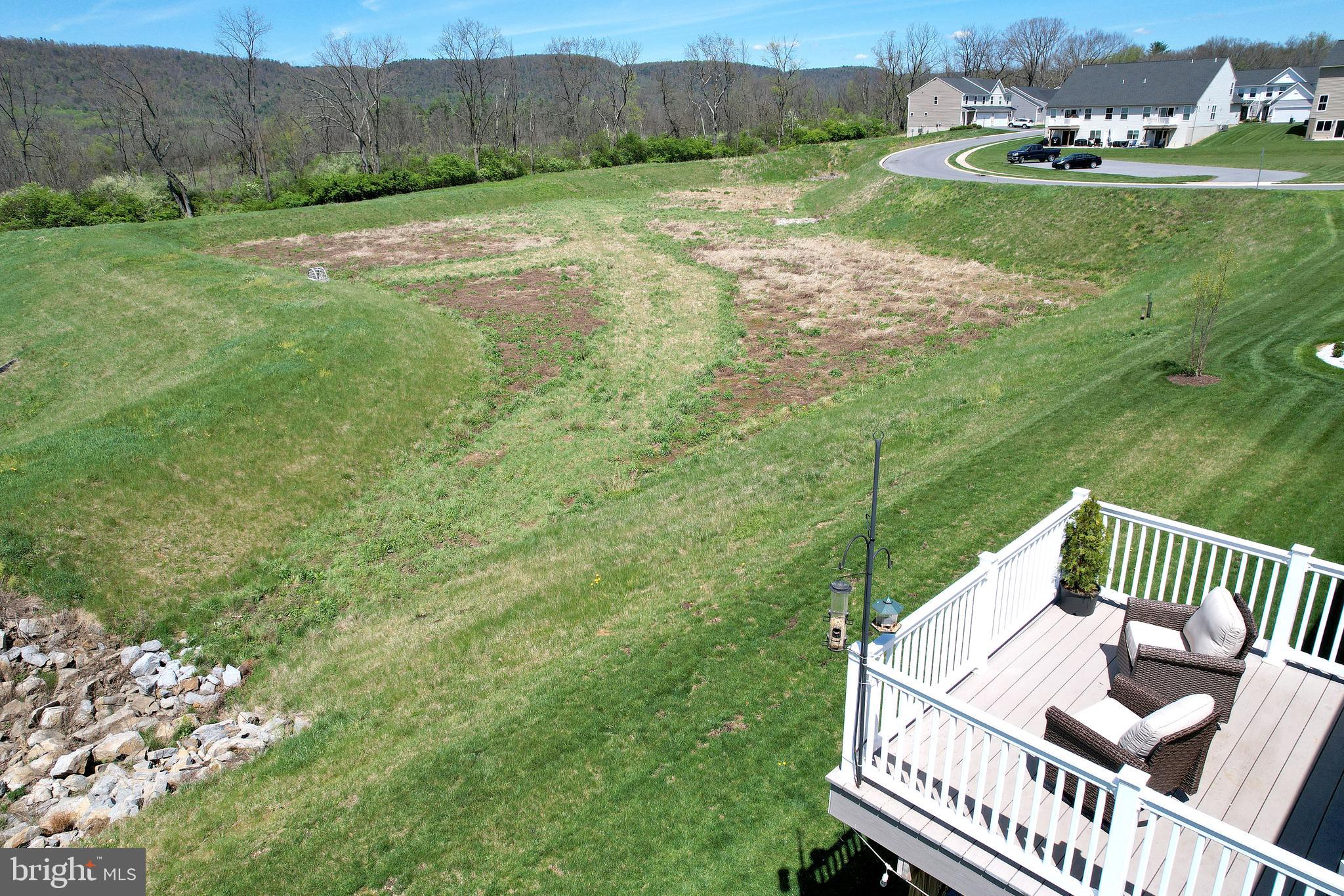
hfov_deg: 78.6
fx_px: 821
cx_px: 672
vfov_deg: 57.2
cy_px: 448
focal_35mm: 22
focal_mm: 8.38
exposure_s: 1/2500
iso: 120
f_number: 2.8
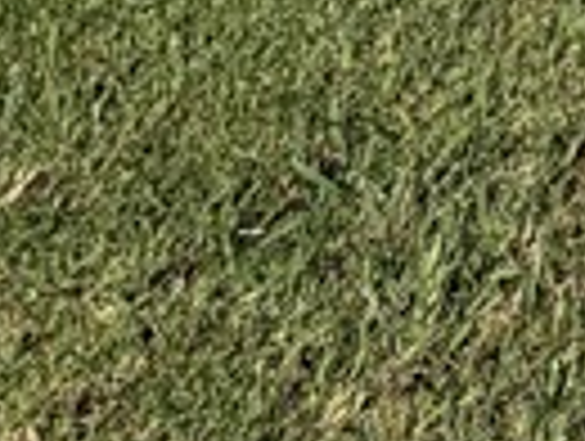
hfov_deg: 13.6
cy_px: -1156
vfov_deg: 8.8
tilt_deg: -2.5
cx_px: 1350
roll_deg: -0.1
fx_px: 1862
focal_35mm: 110
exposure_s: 1/985
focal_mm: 2.22
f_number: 2.2
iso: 20
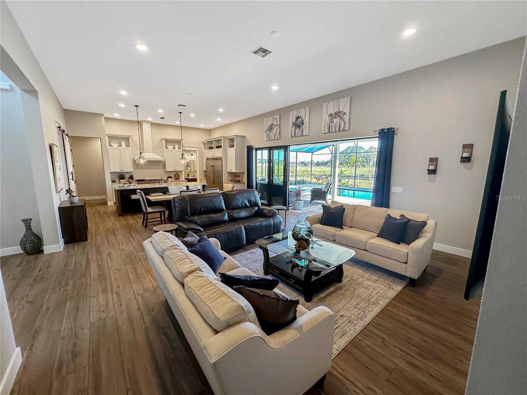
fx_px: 213
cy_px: 198
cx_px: 264
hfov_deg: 102.1
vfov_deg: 85.7
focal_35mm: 14
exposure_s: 1/120
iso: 100
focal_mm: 2.22
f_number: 2.2
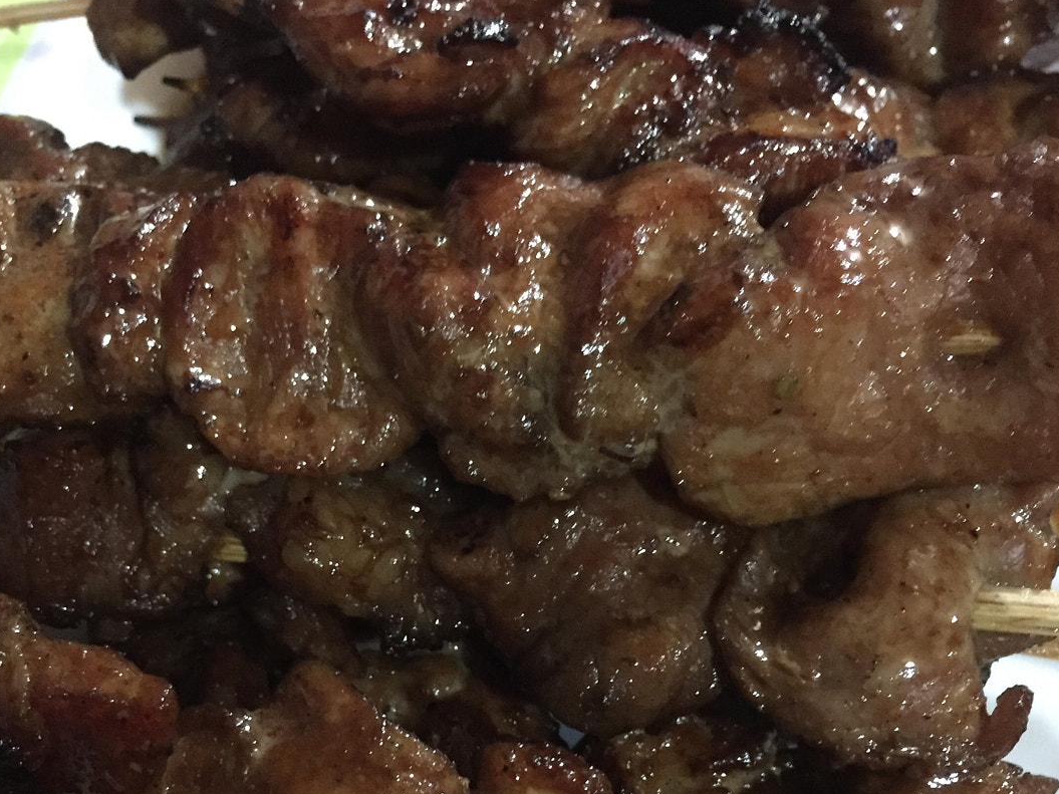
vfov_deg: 32.3
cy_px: 581
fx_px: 1346
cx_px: 440
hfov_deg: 42.8
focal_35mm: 44
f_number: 2.2
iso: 640
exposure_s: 1/15
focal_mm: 4.15
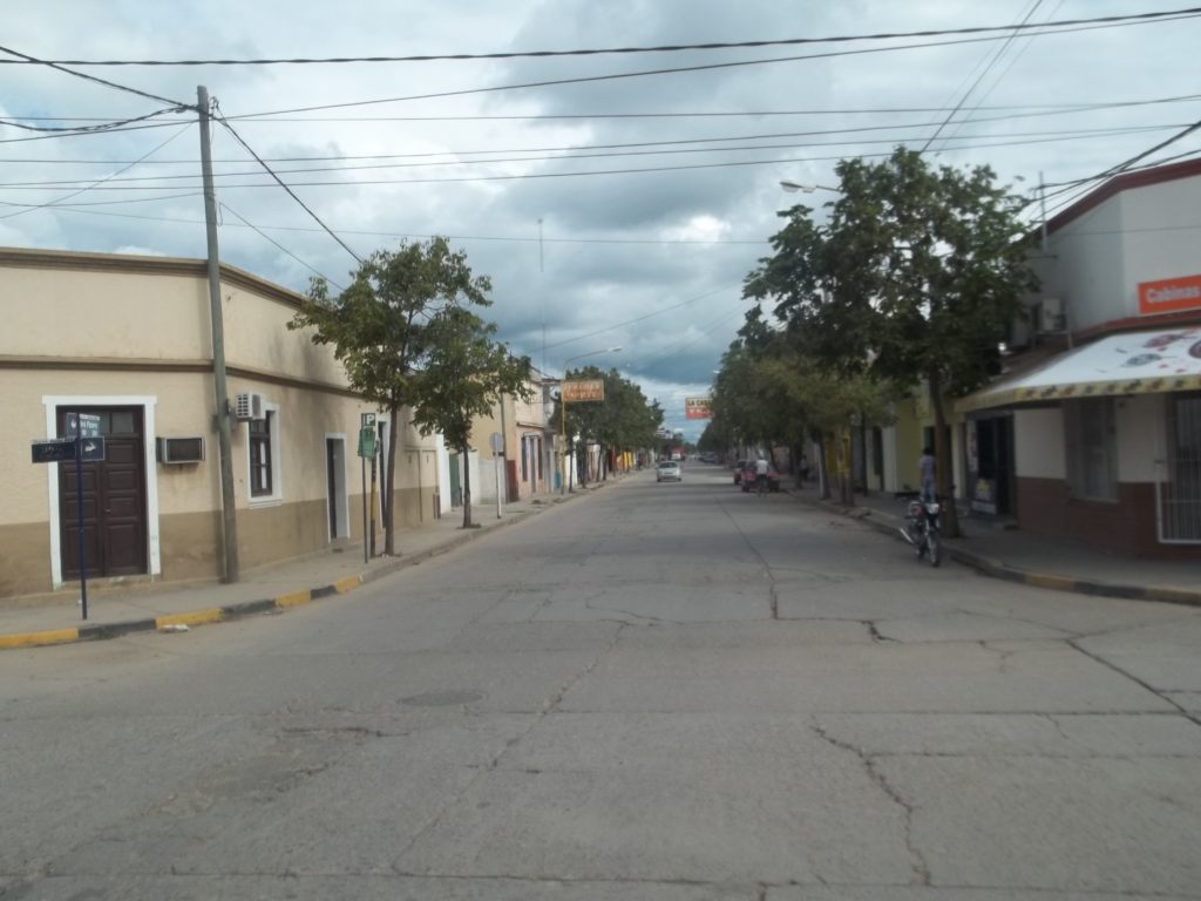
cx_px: 600
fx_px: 1145
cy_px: 450
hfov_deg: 55.4
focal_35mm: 33
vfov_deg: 42.9
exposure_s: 1/200
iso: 64
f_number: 8
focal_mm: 5.9
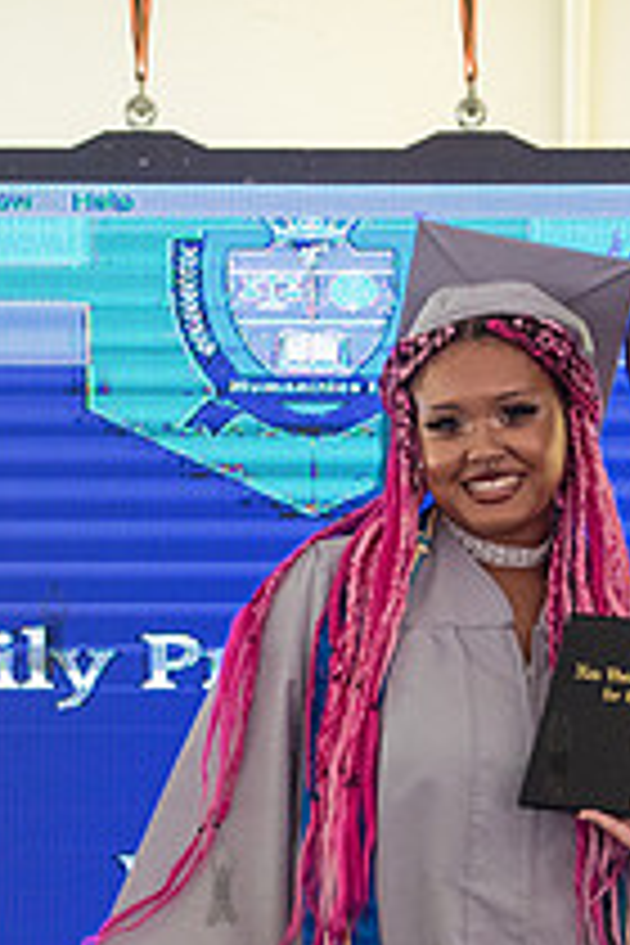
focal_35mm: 146
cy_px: 875
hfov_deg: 9.4
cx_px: 585
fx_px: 3832
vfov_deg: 13.9
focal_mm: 40
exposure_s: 1/800
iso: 2500
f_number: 4
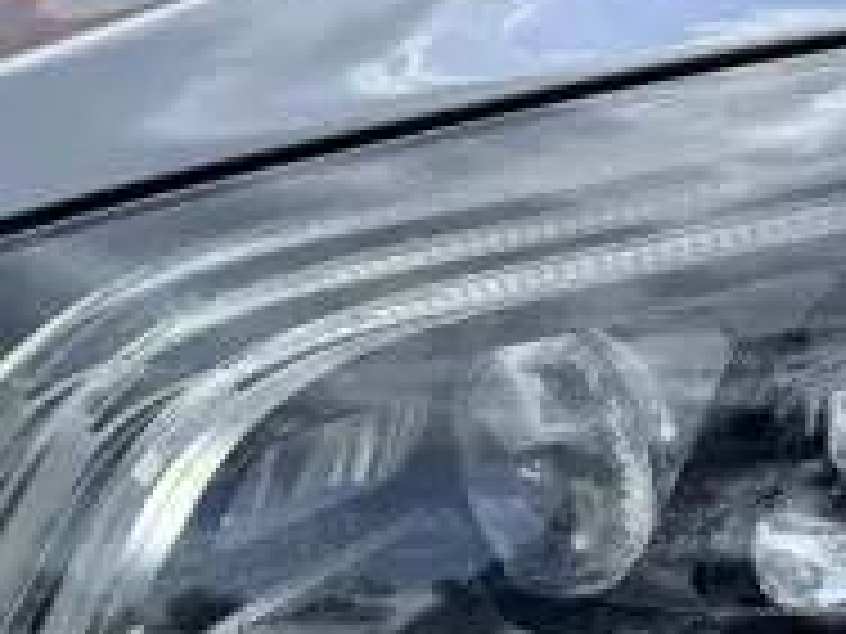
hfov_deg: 40.5
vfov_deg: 31.0
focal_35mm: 46
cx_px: 594
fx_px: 1124
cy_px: 468
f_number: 1.78
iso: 80
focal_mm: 6.76
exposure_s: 1/1901
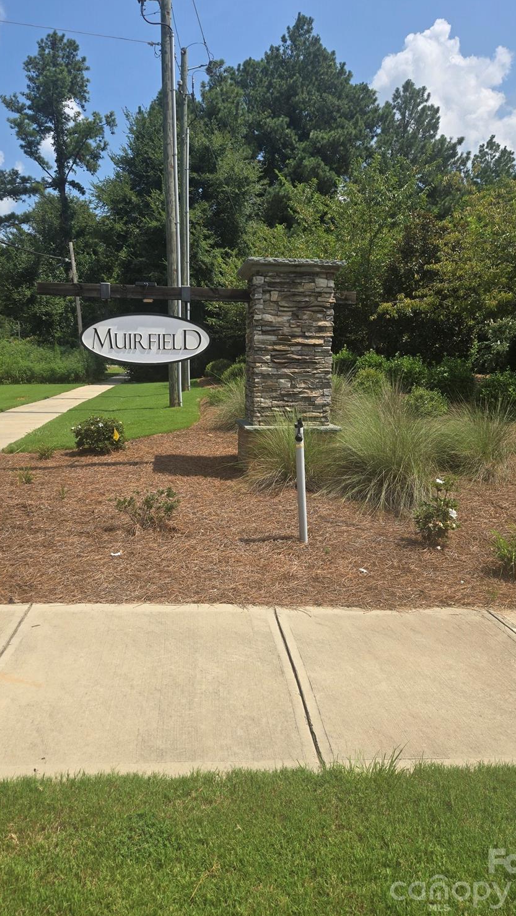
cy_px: 442
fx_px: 632
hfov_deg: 44.4
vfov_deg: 71.9
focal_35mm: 26
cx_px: 243
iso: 25
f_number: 1.8
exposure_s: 1/2240
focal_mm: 5.4
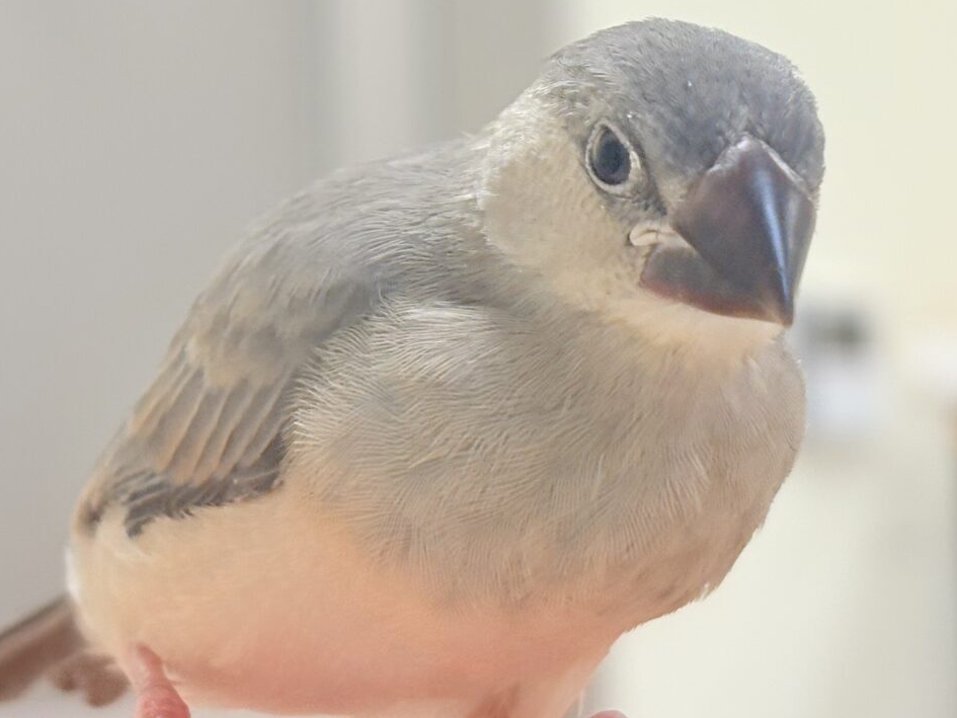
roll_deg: +3.0
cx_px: 484
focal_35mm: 66
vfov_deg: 22.3
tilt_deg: +7.0
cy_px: 348
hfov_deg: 29.4
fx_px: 1825
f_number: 1.6
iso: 50
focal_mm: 5.96
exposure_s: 1/102
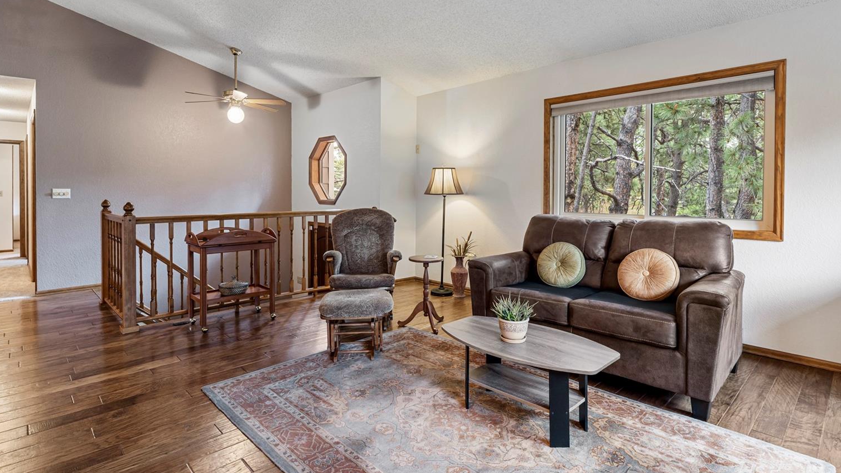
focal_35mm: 19
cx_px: 419
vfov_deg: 58.5
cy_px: 187
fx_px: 418
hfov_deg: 90.4
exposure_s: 3.2
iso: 160
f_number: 8
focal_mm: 11.1
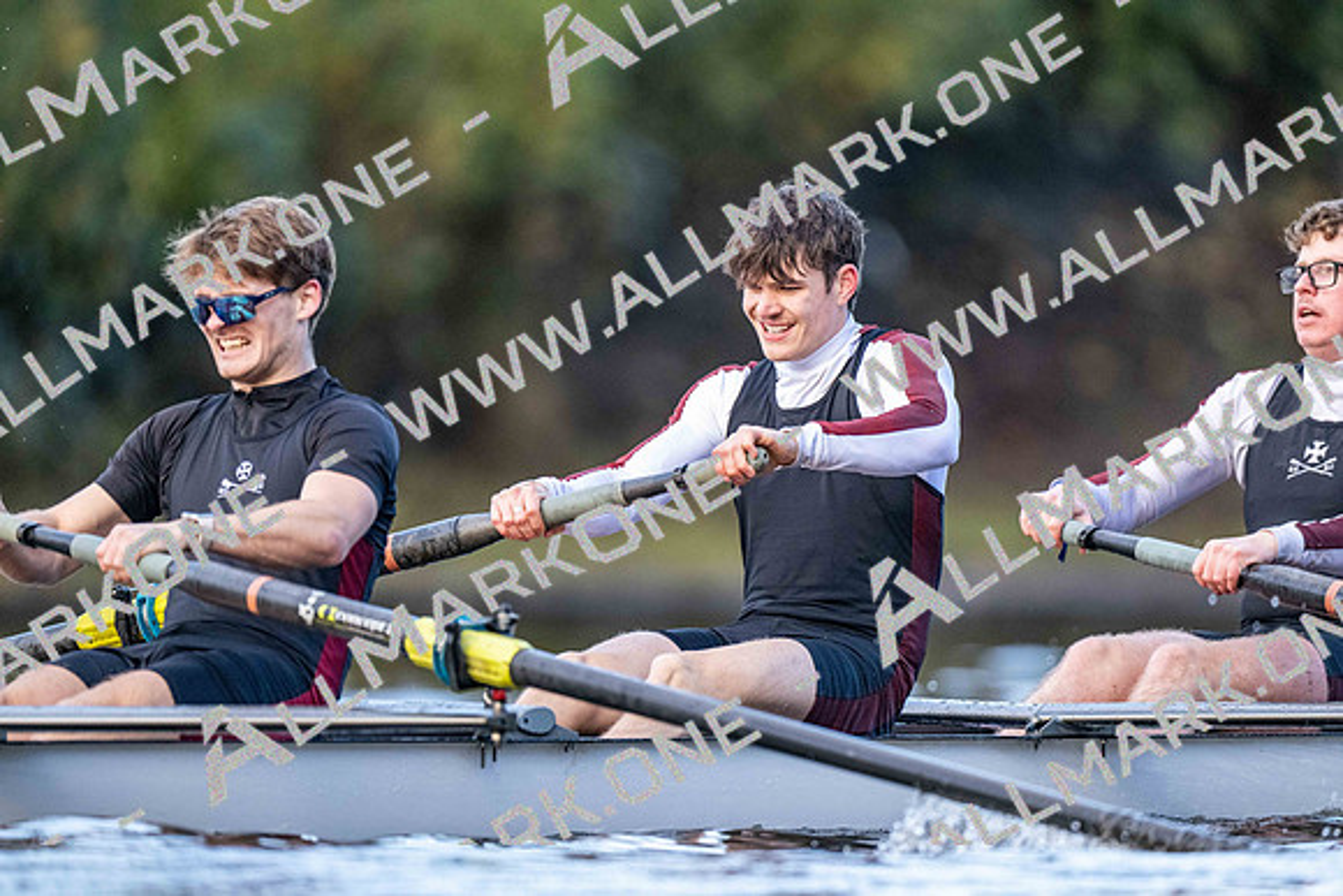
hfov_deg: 3.4
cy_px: 448
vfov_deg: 2.3
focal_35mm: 600
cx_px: 672
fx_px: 22388
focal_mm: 600
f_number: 4
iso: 4000
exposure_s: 1/2500
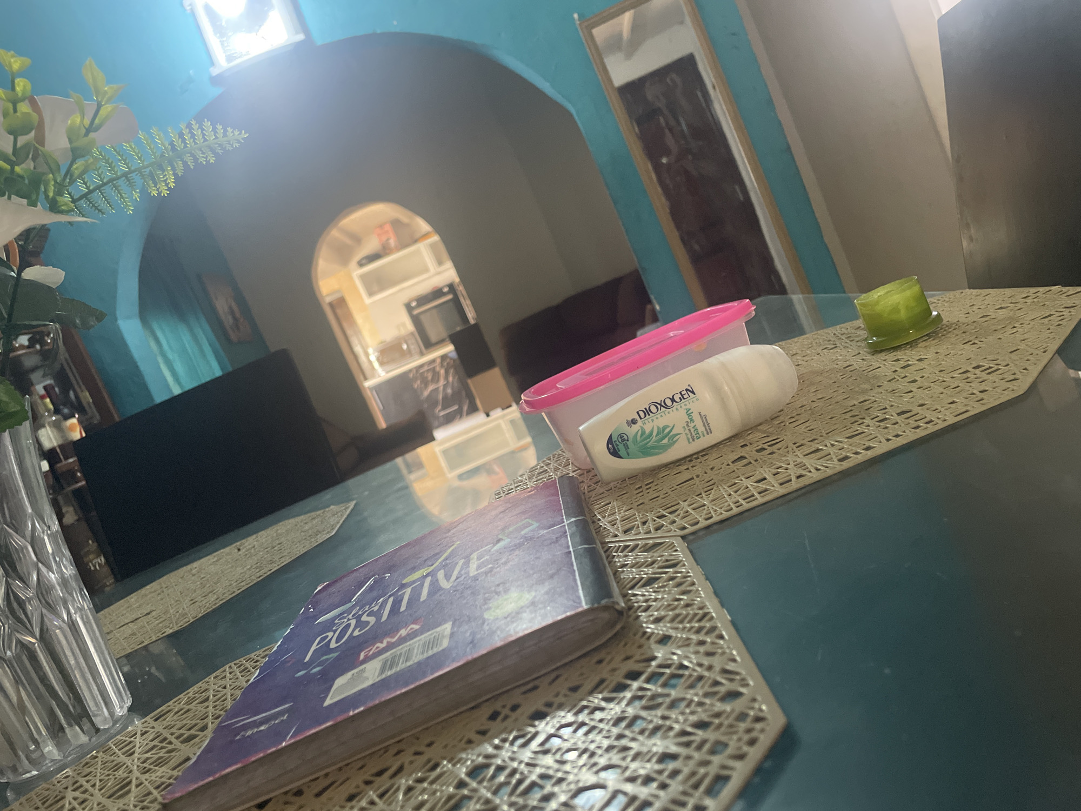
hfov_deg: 67.3
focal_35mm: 26
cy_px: 406
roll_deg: +24.0
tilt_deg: -5.8
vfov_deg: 53.1
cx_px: 540
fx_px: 812
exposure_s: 1/40
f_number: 1.6
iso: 640
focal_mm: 4.2
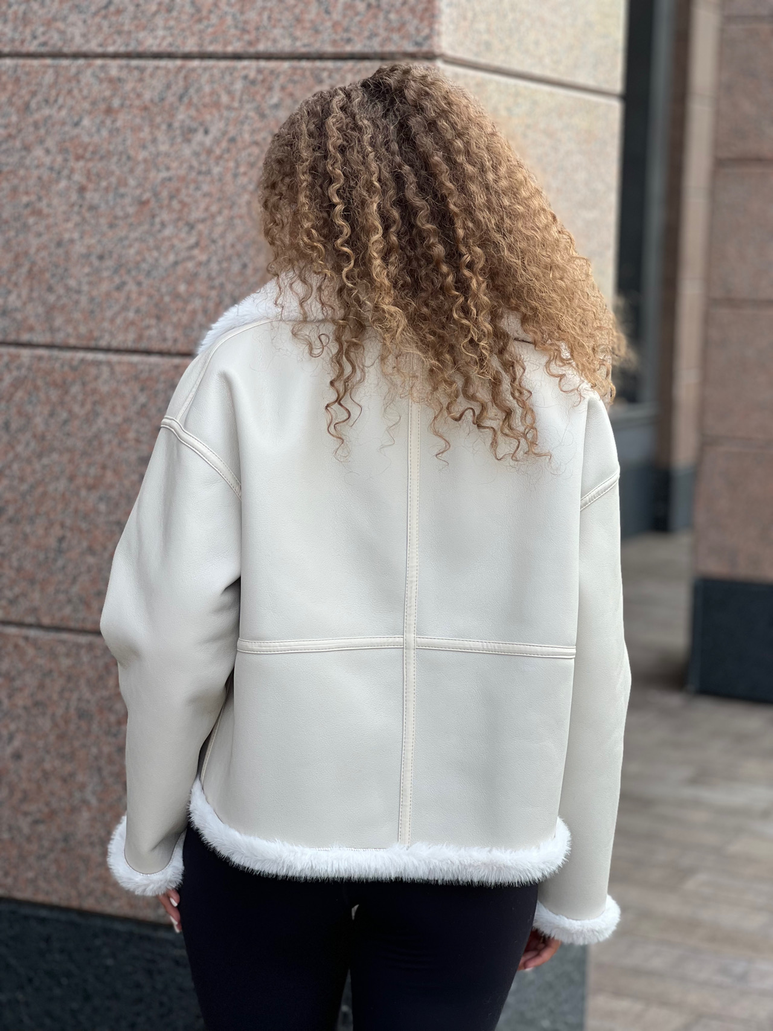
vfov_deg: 25.3
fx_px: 2293
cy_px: 516
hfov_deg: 19.1
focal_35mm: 77
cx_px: 386
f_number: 2.8
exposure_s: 1/141
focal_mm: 9
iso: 20
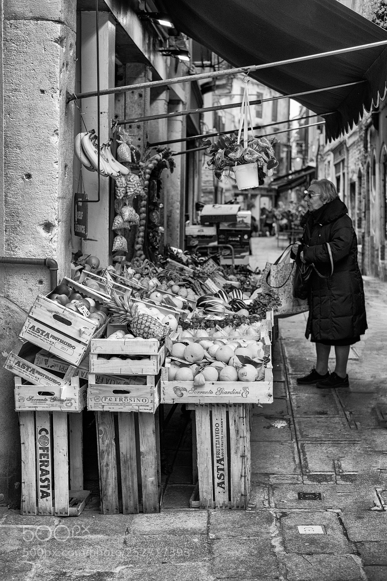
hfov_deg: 25.5
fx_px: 855
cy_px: 290
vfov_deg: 37.5
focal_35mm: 53
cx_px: 194
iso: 400
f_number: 2.8
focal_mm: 35
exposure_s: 1/800
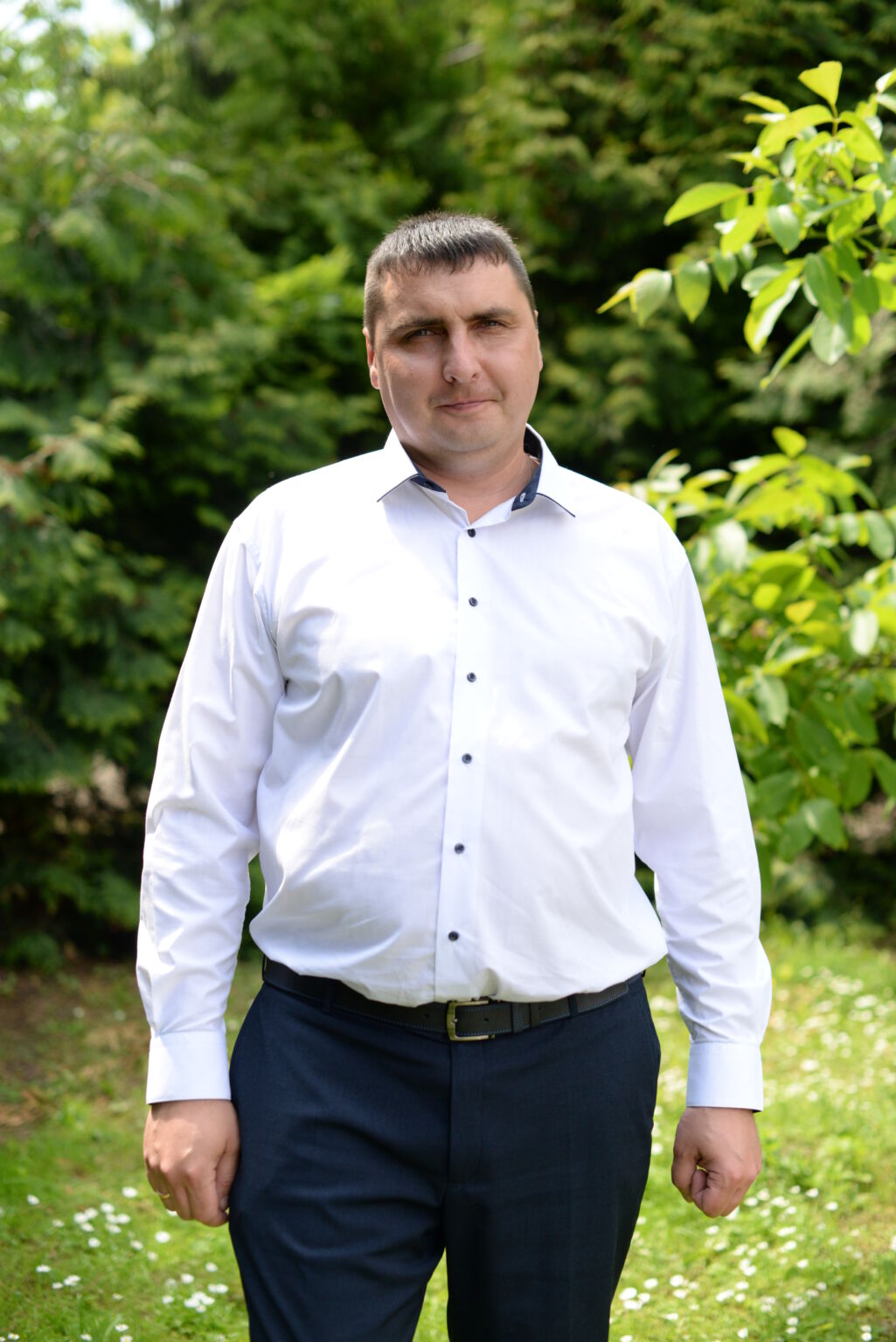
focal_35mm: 50
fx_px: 1865
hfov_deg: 27.0
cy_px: 671
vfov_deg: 39.6
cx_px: 448
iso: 1000
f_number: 3.2
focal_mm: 50
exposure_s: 1/4000
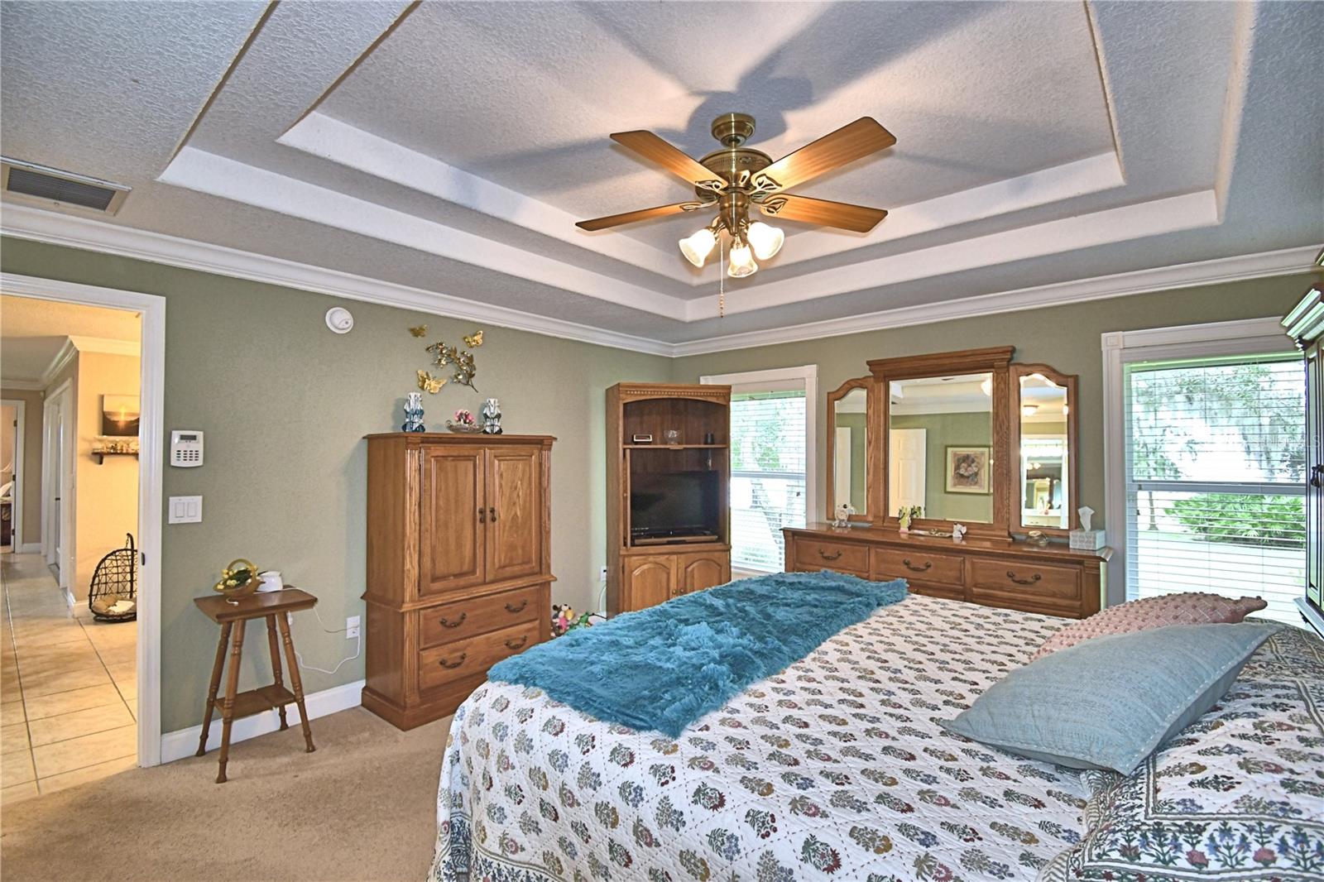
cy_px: 441
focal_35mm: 15
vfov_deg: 77.3
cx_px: 662
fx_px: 552
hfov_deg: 100.4
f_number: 4.5
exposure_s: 1/30
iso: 360
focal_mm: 10
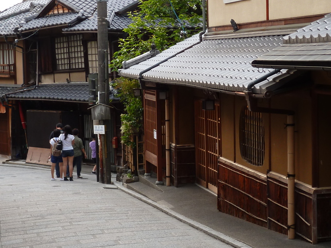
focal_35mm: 92
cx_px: 177
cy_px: 137
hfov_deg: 21.3
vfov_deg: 16.1
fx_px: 880
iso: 80
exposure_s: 1/25
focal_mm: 8.5
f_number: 3.8
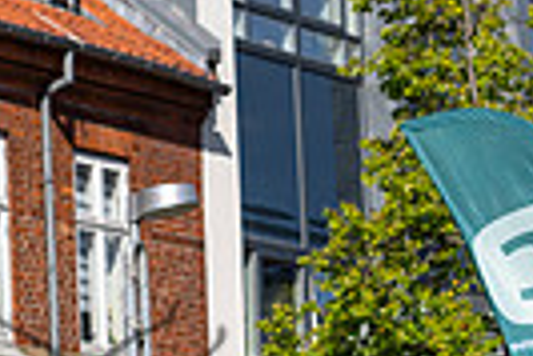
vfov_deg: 4.5
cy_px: 630
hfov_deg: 6.7
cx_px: 52
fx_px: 4535
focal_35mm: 306
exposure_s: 1/1250
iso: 100
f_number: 4.5
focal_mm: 70
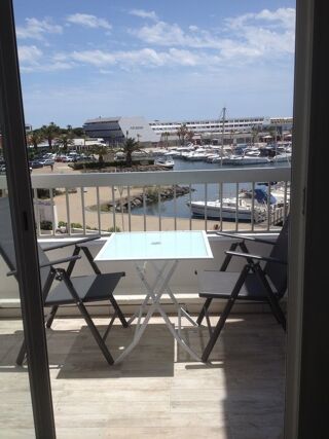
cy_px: 220
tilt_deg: -11.4
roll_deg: +1.5
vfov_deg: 52.6
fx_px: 444
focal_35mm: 35
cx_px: 164
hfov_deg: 40.7
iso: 50
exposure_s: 1/2123
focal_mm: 4.28
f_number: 2.4
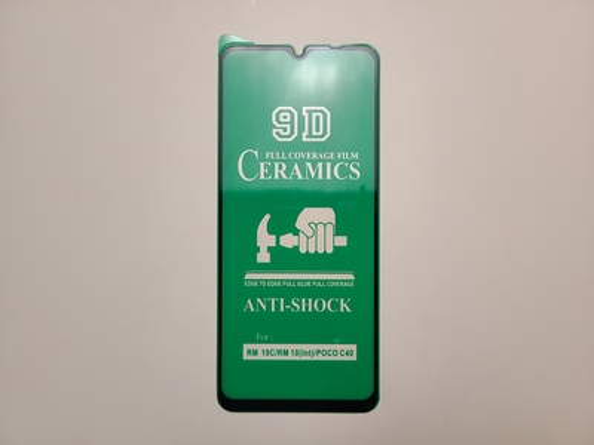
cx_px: 297
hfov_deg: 67.3
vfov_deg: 53.1
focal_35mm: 26
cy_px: 222
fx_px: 446
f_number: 1.8
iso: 64
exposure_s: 1/100
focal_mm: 5.4
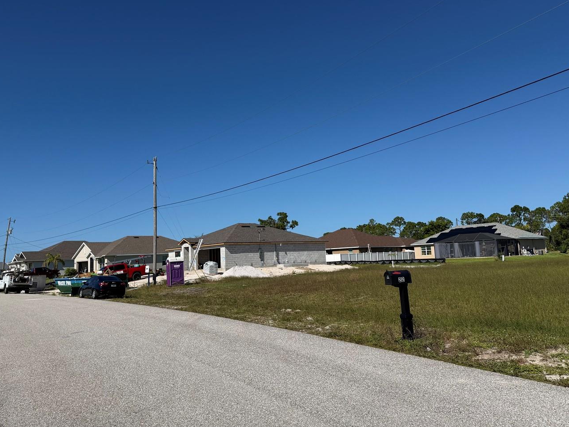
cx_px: 280
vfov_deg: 46.7
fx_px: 493
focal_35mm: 30
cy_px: 188
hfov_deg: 60.0
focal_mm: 6.76
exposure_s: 1/10309
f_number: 1.78
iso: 100
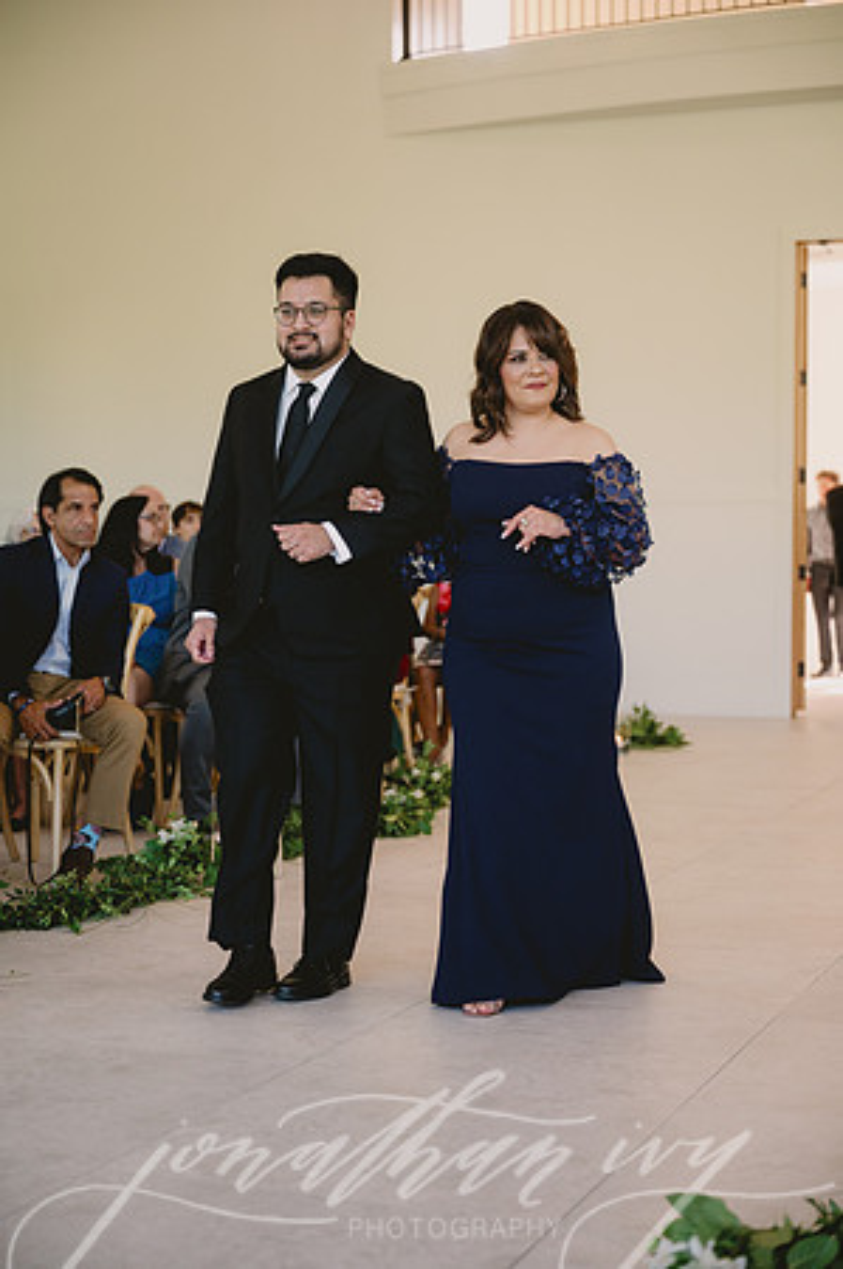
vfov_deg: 35.1
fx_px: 2007
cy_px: 634
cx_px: 422
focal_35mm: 57
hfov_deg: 23.7
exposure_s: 1/640
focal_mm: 57
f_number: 2.8
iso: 1250
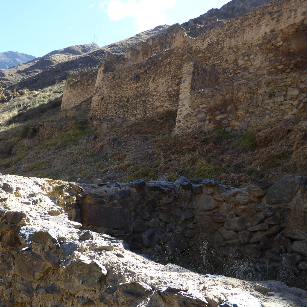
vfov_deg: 48.4
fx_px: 341
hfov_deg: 48.4
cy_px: 146
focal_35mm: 34
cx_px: 149
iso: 80
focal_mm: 4.7
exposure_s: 1/200
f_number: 3.4
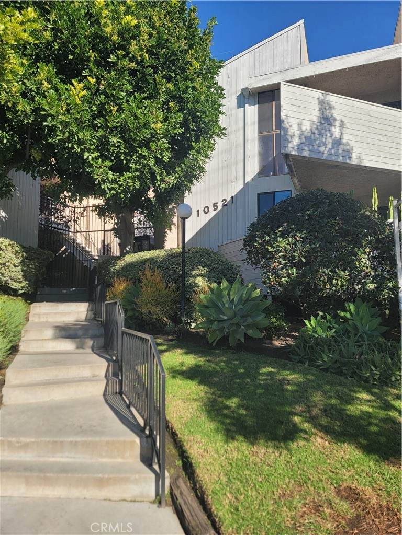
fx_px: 387
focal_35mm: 25
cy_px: 268
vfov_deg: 69.4
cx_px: 201
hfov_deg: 54.9
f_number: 1.8
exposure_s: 1/812
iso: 20
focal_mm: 7
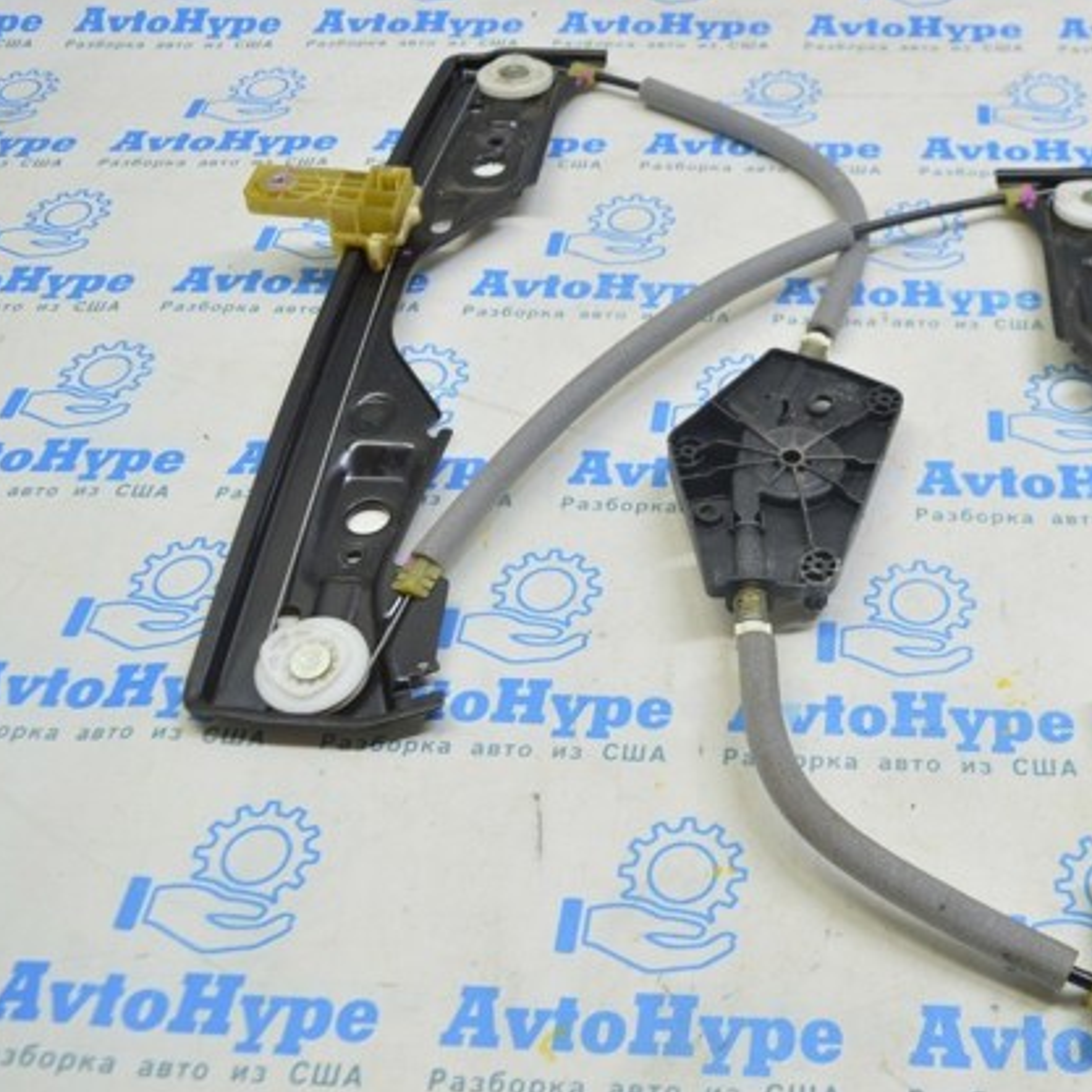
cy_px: 543
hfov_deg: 38.3
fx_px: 1535
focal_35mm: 43
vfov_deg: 39.2
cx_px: 801
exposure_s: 1/20
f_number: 5.6
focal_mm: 22
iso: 400
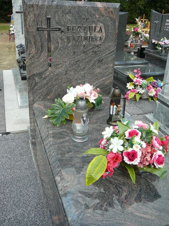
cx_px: 84
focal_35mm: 35
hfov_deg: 40.7
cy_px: 113
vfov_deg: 52.6
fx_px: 228
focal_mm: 5.2
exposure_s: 1/320
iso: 80
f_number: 2.8
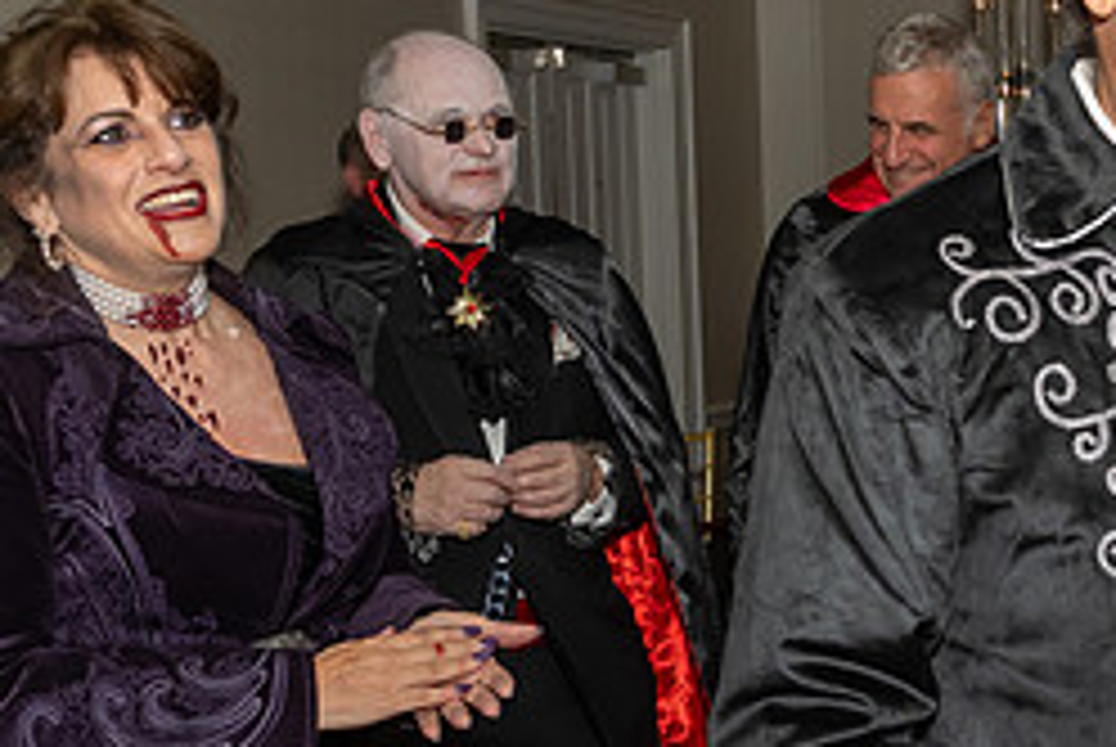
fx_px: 2452
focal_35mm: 79
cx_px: 1253
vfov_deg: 17.3
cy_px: 526
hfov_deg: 23.9
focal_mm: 17
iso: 640
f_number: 7.1
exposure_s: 1/250
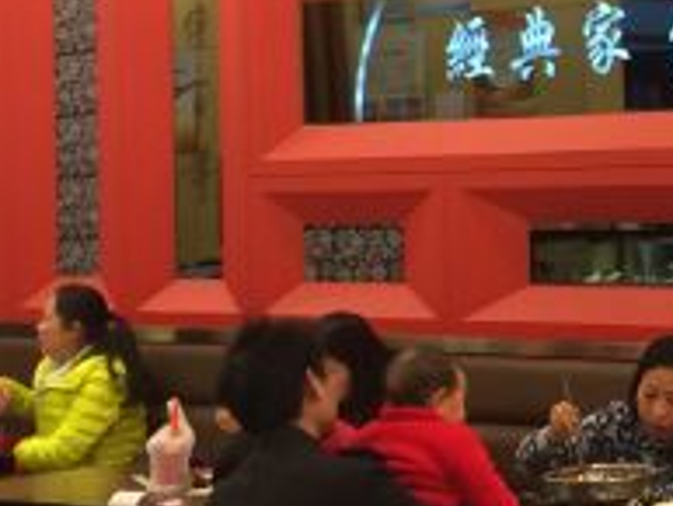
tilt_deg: +4.2
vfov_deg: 12.3
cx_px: 917
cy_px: 80
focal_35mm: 120
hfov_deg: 15.5
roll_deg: +2.8
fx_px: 2334
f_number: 2.2
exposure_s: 1/30
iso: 80
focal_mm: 4.15
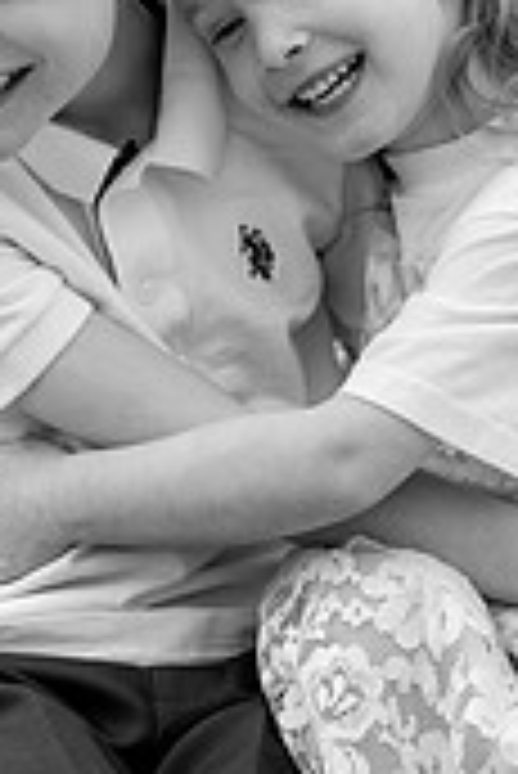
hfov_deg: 5.6
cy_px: 459
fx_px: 5298
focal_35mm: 246
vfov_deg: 8.4
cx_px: 360
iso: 100
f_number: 2.8
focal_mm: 94
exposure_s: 1/1000
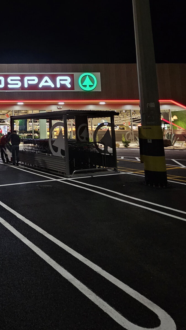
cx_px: -14
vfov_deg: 70.8
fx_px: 219
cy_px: 98
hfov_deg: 38.7
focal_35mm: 25
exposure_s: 1/50
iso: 400
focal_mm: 2.2
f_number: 2.2
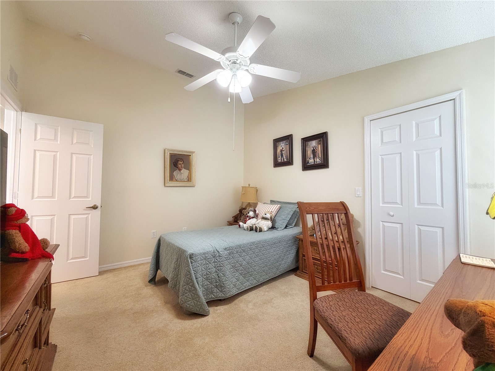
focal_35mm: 14
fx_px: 200
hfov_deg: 102.1
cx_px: 248
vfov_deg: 85.7
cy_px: 186
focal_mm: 2.22
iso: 200
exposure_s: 1/60
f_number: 2.2
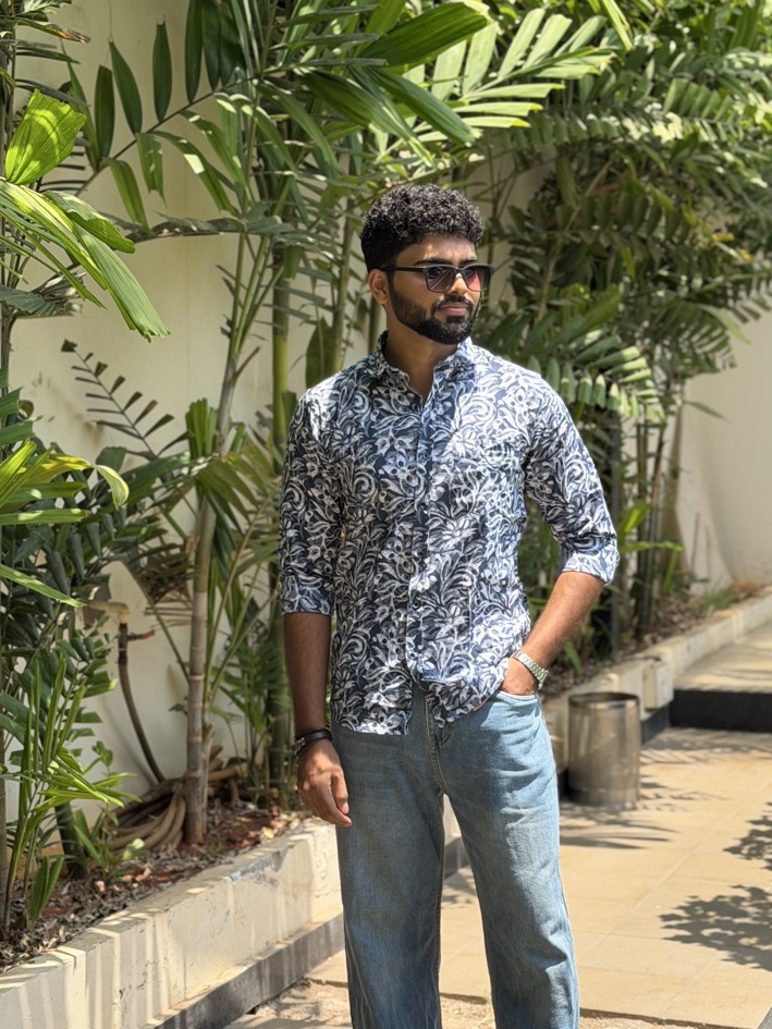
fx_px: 1932
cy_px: 560
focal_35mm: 65
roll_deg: -0.4
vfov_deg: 29.8
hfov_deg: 22.6
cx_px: 450
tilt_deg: -5.6
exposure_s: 1/1377
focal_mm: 6.76
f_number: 1.78
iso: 64
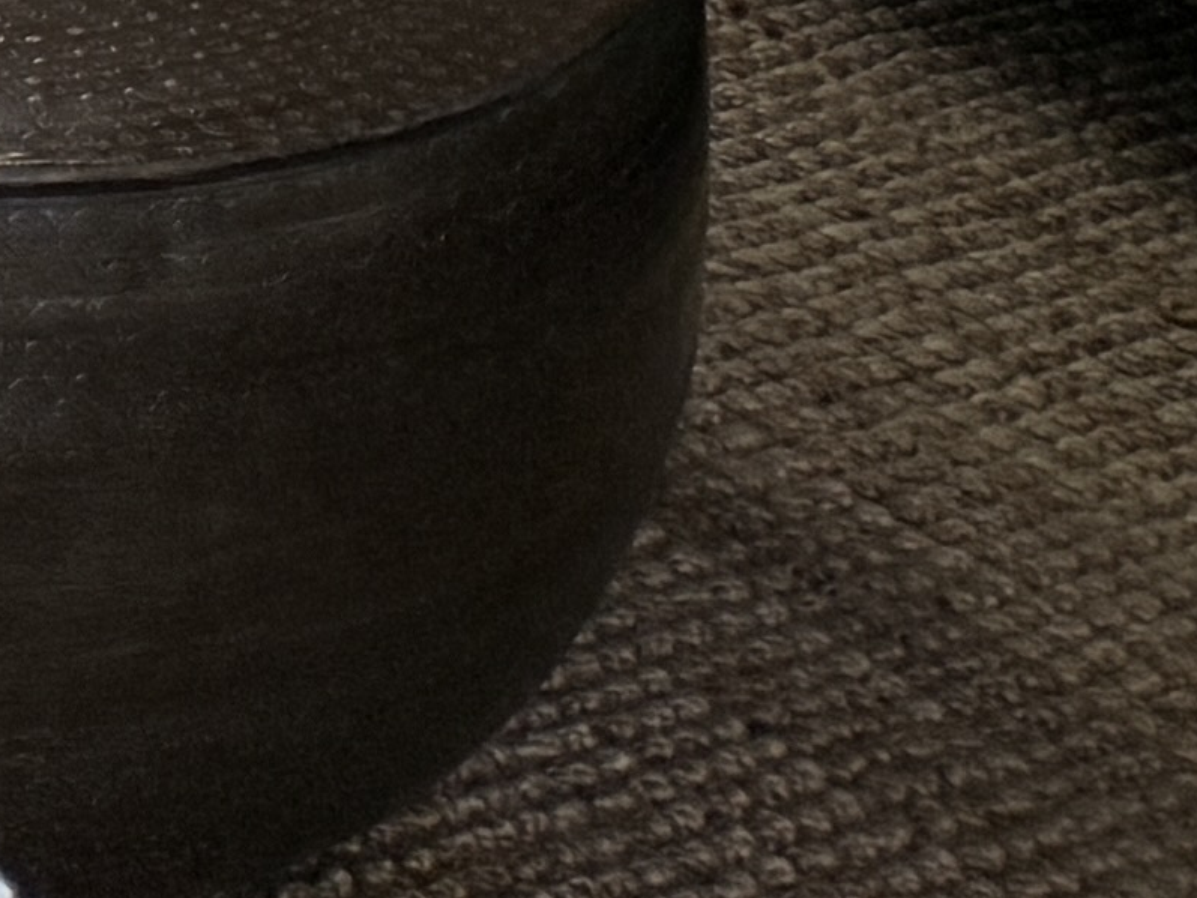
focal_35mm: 172
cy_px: -2292
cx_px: -2699
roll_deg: -0.1
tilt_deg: -7.5
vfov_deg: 7.1
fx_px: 5949
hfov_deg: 8.8
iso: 125
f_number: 1.78
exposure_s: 1/100
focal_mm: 6.76
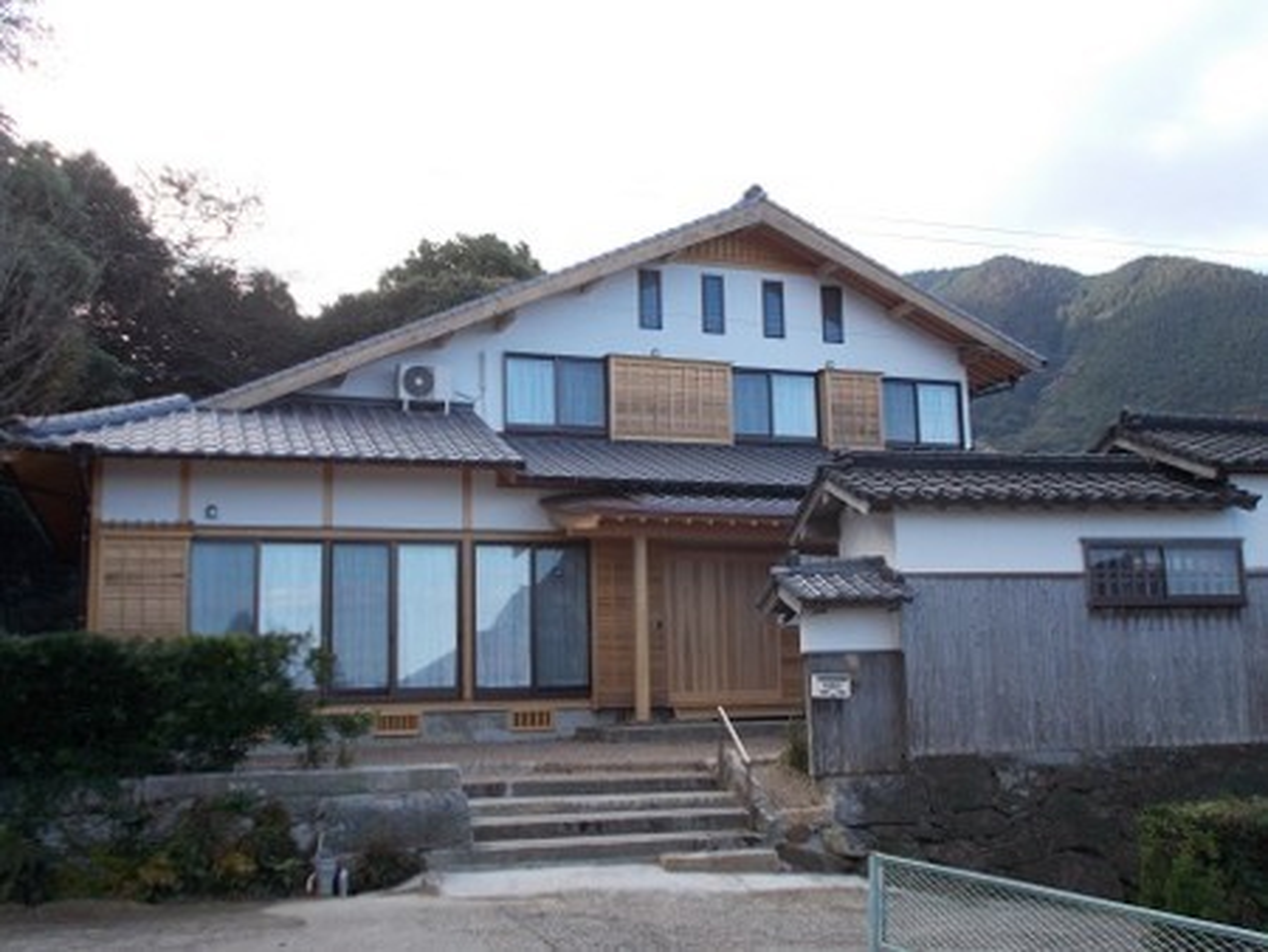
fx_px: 1429
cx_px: 634
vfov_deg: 36.9
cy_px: 476
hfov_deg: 47.8
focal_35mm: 39
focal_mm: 6.9
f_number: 3.9
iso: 80
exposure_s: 1/200
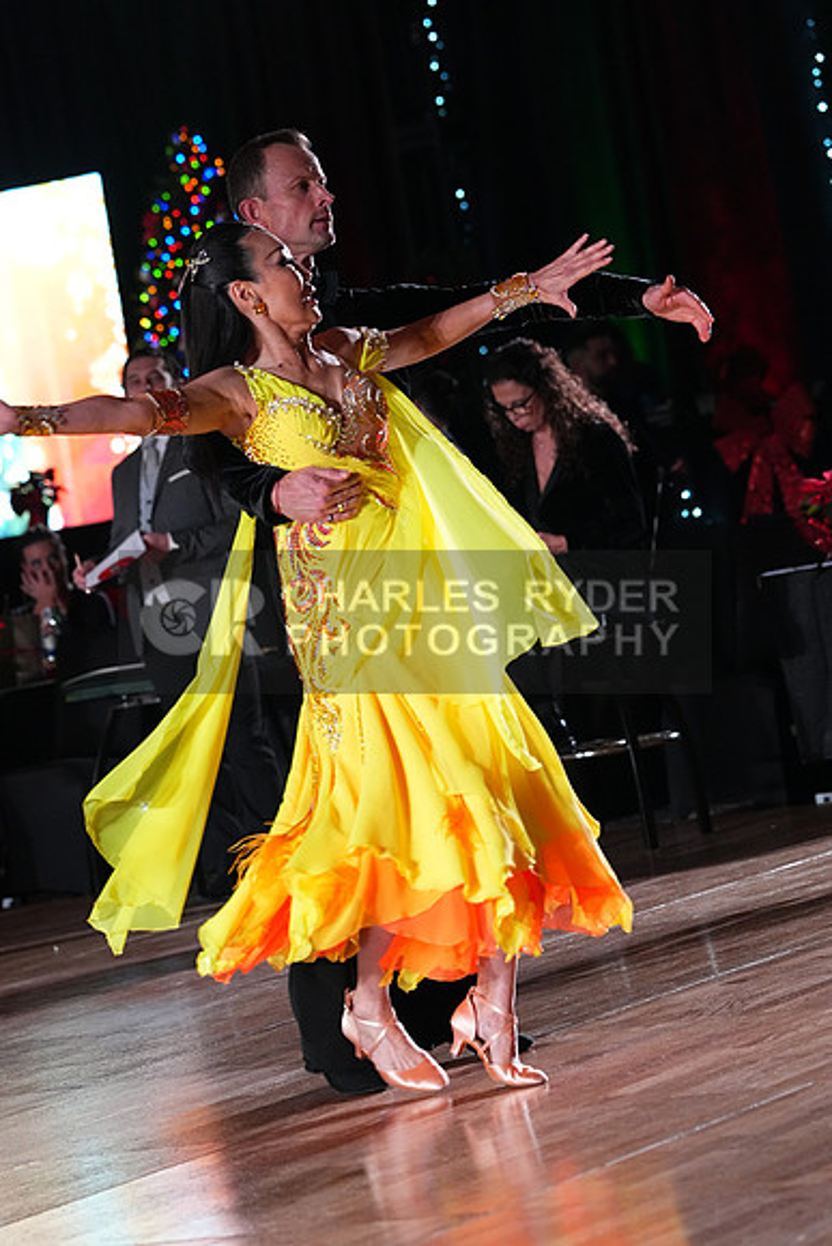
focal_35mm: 146
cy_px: 623
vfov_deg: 14.1
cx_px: 416
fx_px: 5058
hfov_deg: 9.4
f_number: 5
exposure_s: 1/400
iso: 6400
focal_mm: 146
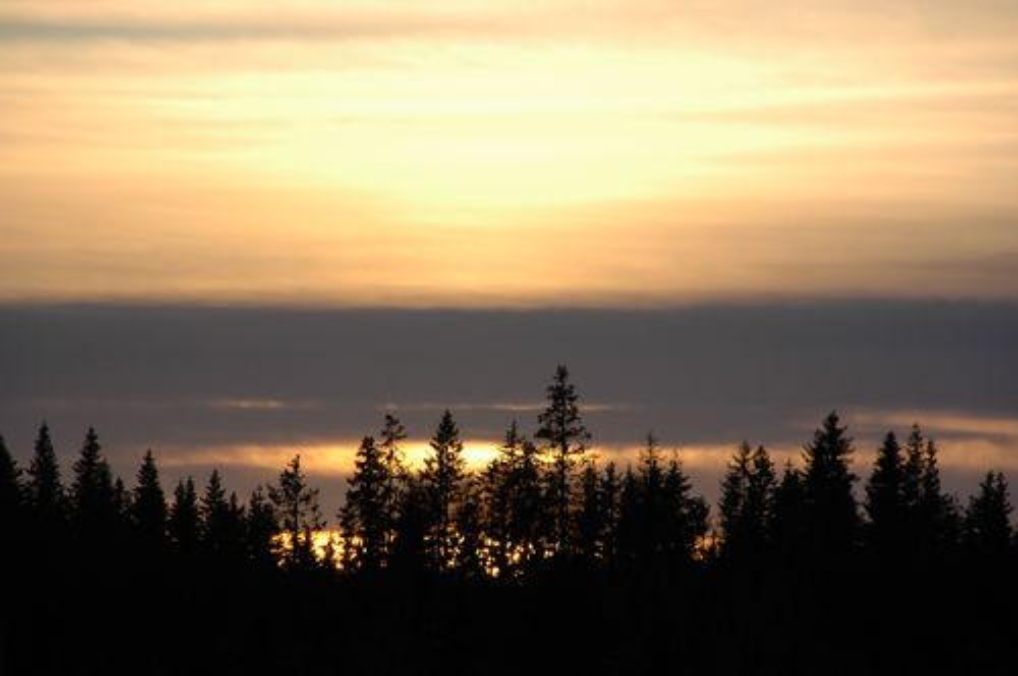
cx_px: 509
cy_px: 338
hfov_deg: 6.9
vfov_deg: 4.6
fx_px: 8472
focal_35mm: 300
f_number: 8
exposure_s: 1/750
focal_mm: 200
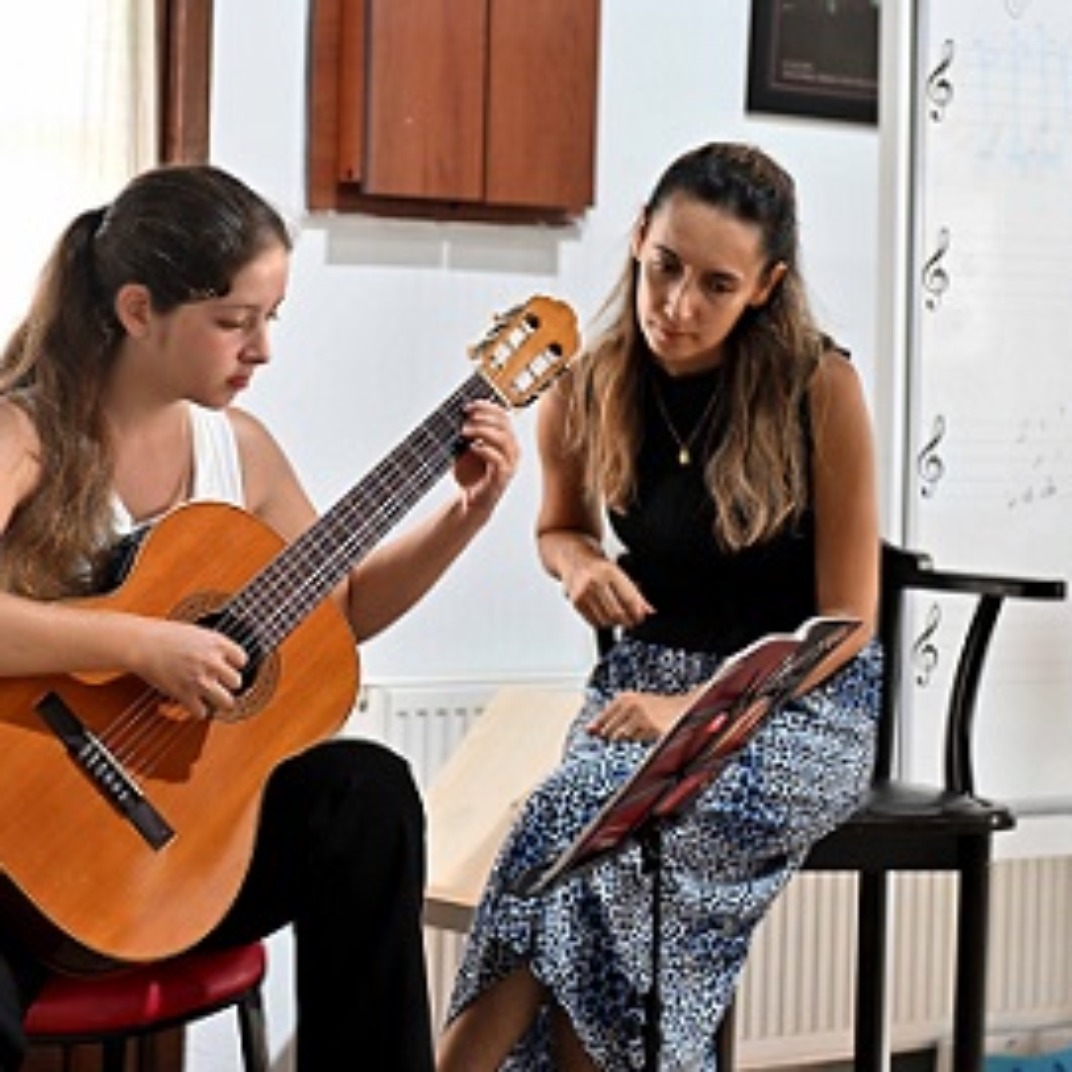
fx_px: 3434
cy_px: 491
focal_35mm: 98
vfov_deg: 17.7
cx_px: 370
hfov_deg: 17.7
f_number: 2.8
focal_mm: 70
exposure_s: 1/80
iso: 1000
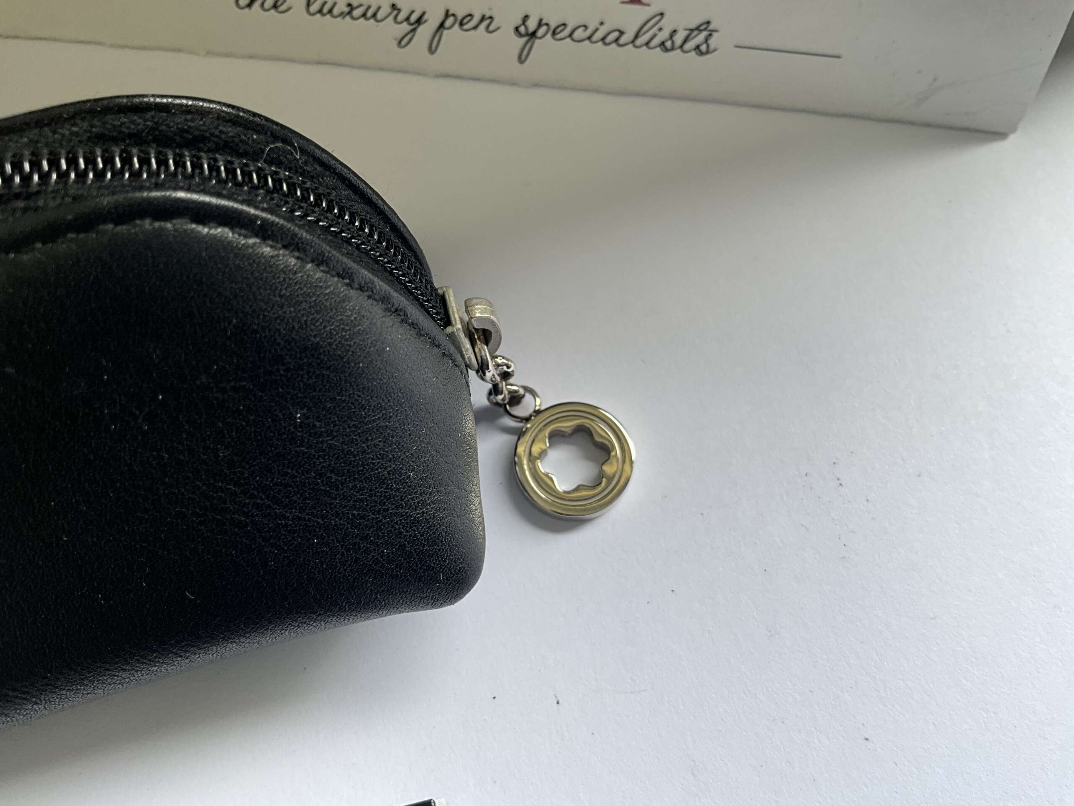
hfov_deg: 61.7
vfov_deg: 48.2
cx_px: 537
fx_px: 900
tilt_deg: -69.1
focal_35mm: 29
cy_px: 403
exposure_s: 1/122
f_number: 1.8
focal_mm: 3
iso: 32
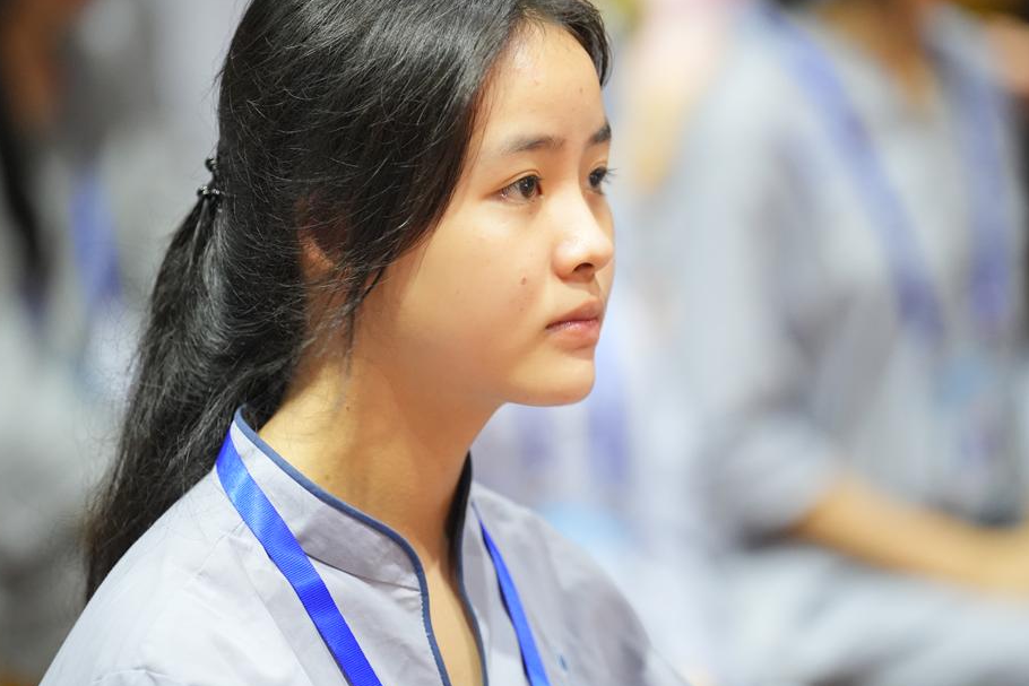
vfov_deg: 5.9
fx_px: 6632
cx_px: 554
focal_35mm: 232
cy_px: 303
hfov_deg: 8.9
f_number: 2.8
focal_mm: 176
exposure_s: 1/100
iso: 4000
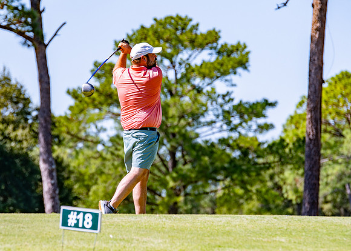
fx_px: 2663
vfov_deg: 5.4
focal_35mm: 267
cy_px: 132
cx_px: 154
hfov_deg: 7.5
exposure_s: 1/640
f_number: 4
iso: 100
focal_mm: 175
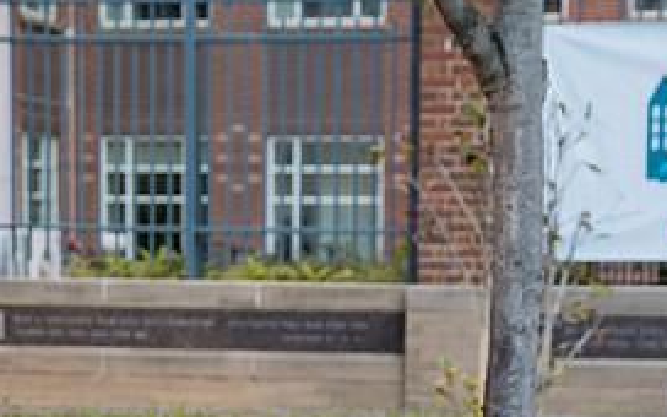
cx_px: 272
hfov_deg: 18.4
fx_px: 2054
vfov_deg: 11.4
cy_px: 449
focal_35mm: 113
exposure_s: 1/250
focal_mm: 52
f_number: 4
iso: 500
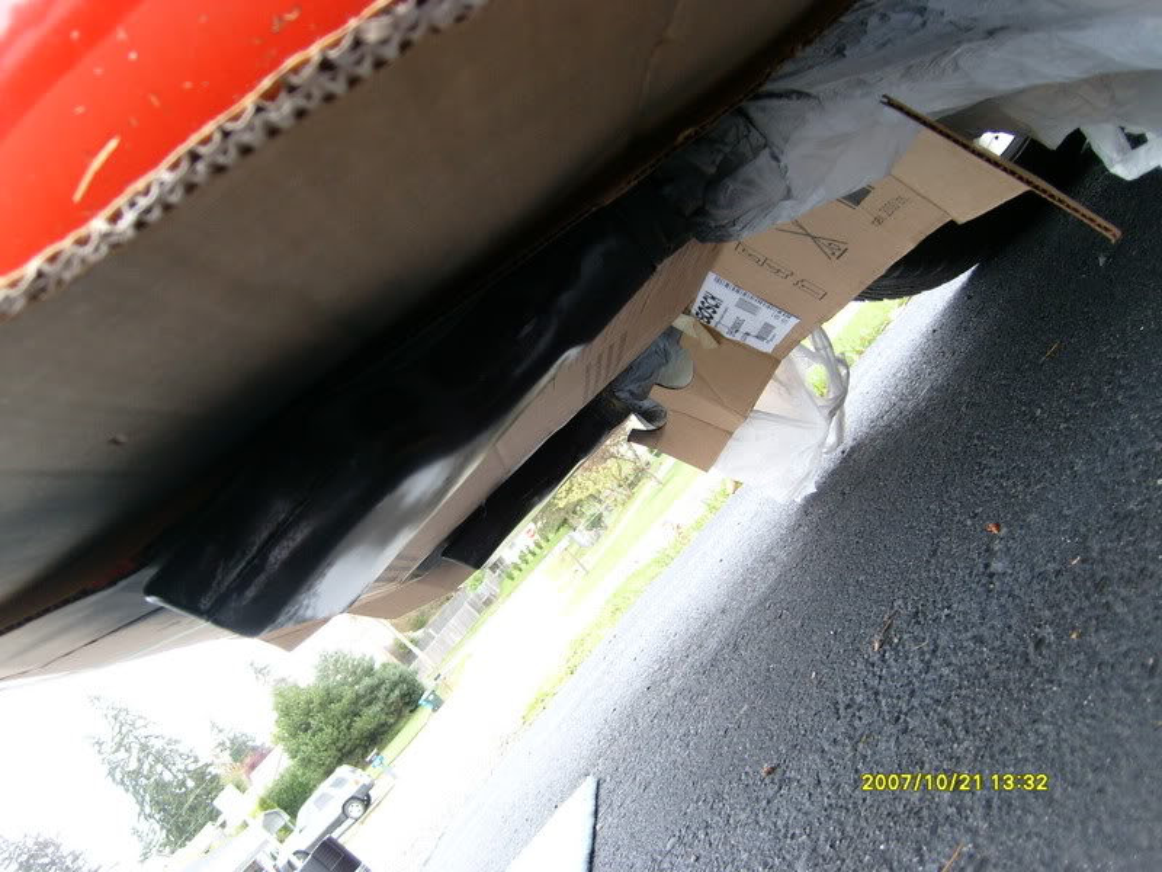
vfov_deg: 40.7
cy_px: 436
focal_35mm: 35
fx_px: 1175
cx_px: 581
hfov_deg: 52.6
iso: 80
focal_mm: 5.8
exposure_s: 1/60
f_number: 2.8
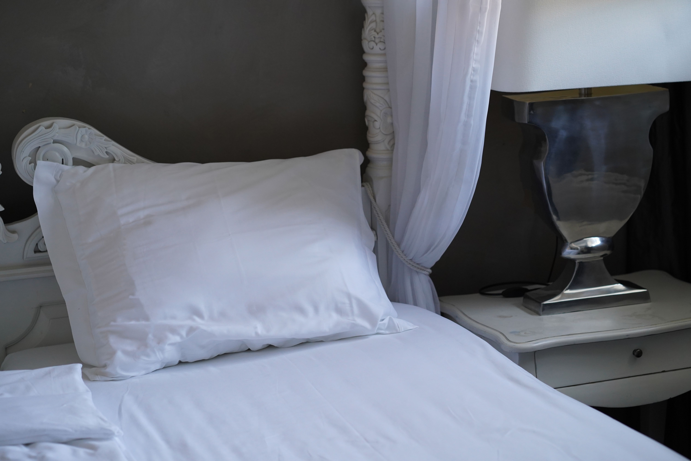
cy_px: 230
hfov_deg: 23.9
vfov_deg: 16.1
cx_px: 346
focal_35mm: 85
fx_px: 1631
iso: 1600
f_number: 3.5
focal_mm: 85
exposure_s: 1/160
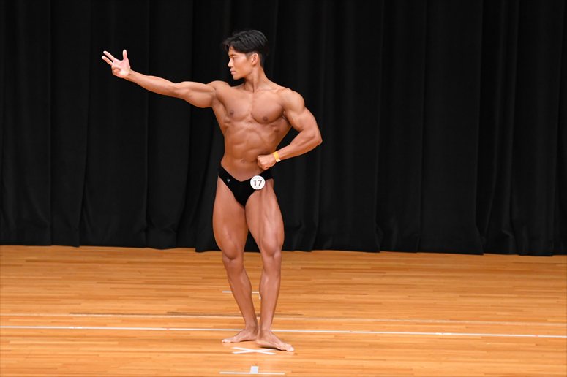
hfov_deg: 7.6
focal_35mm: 270
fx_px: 4250
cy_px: 188
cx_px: 284
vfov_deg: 5.1
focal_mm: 180
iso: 4000
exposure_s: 1/400
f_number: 5.6
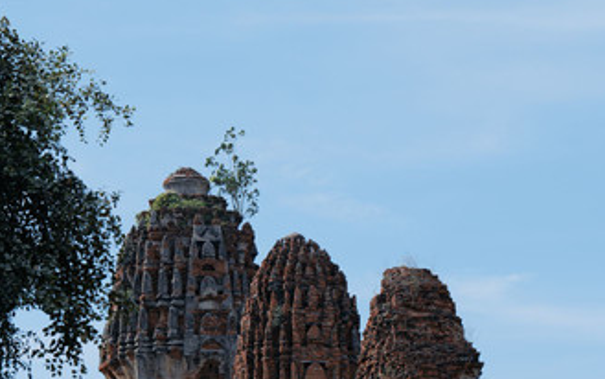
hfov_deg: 16.1
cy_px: 285
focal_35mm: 130
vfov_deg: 10.1
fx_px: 2145
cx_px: 301
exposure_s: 1/500
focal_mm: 60
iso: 100
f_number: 6.3
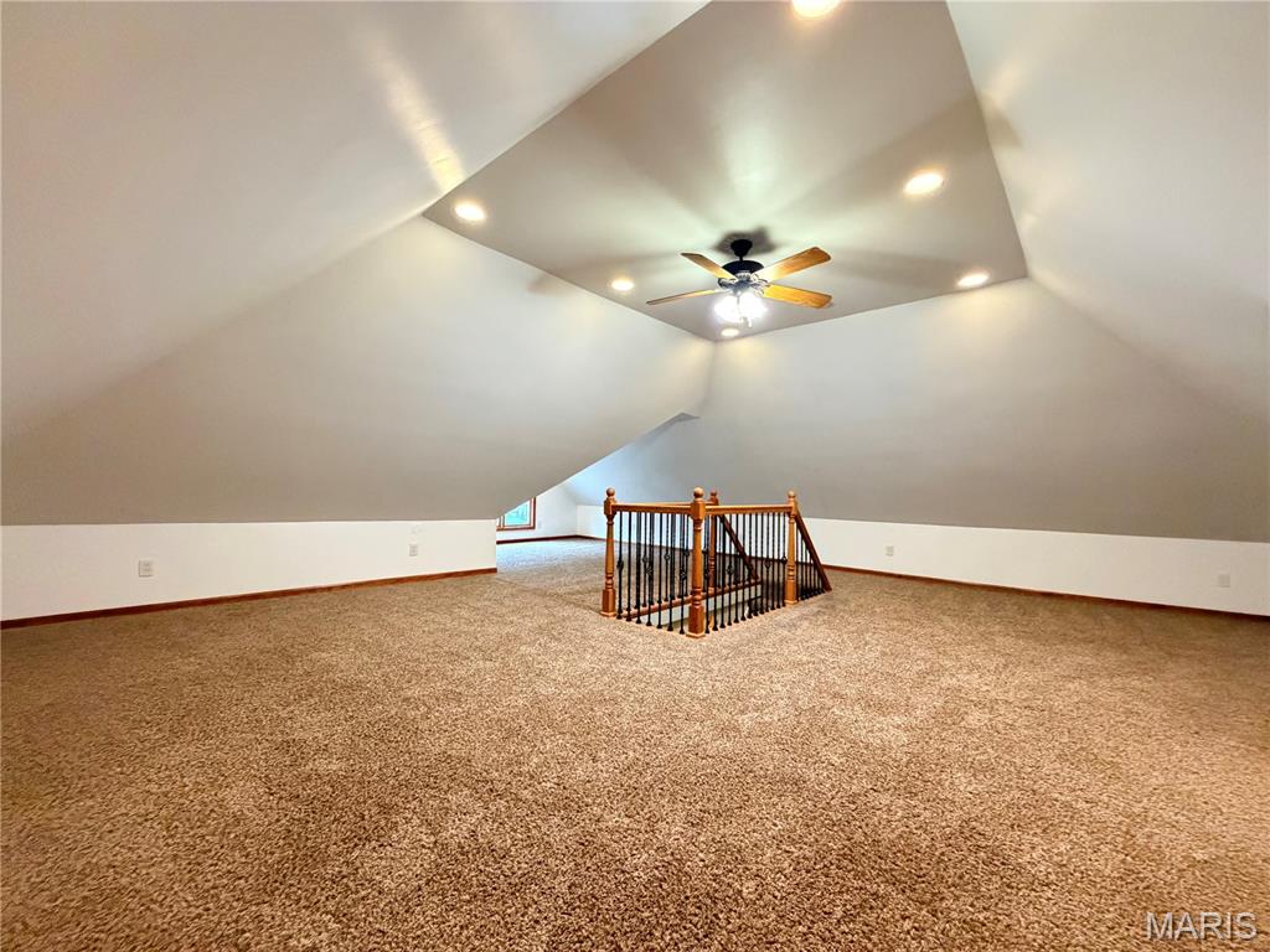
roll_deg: -0.7
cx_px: 635
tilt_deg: +1.4
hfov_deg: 102.1
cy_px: 476
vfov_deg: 85.7
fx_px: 514
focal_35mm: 14
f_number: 2.2
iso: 800
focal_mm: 2.22
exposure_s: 1/60
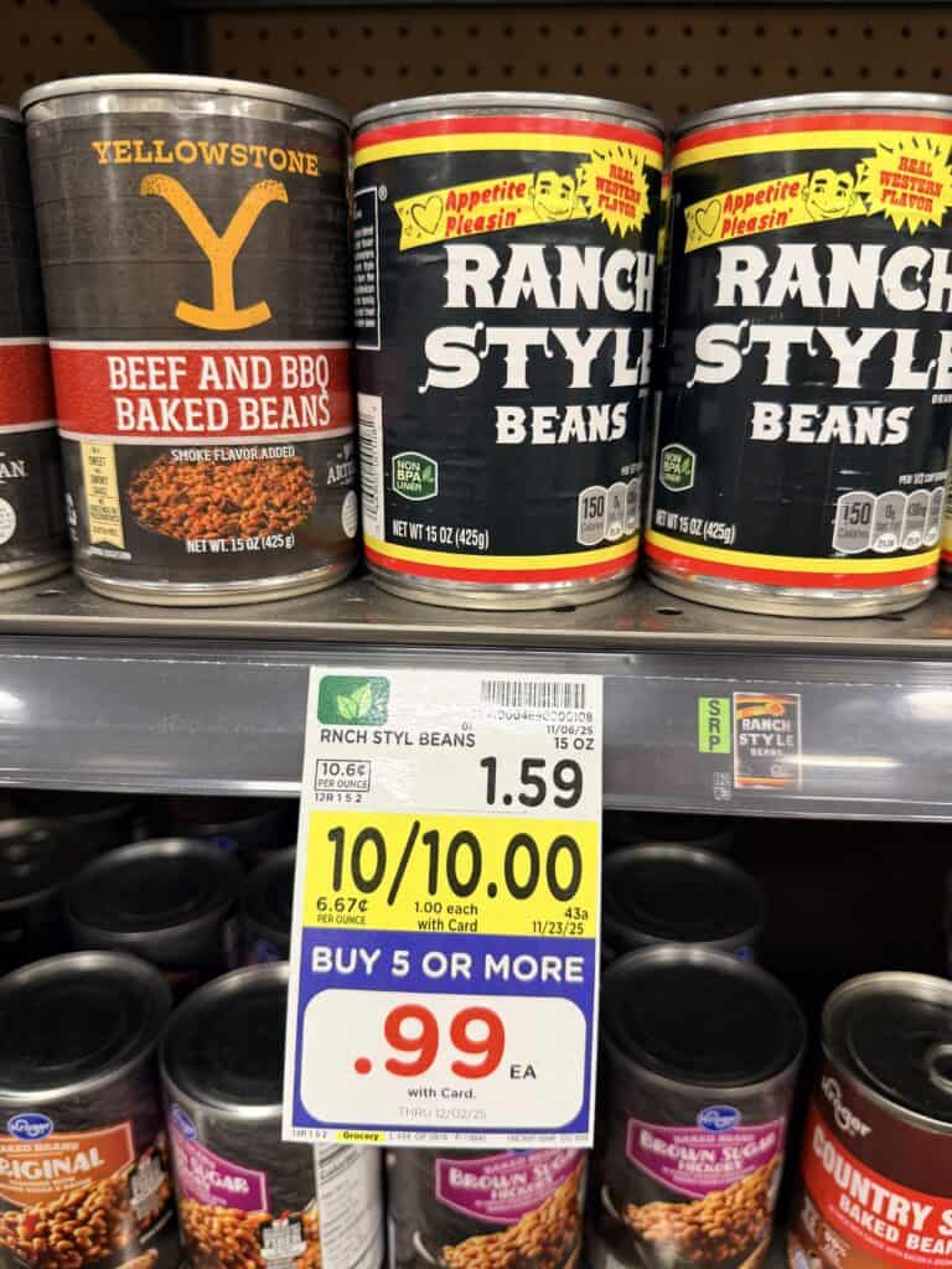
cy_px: 634
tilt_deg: -18.9
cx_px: 476
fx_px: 880
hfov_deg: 56.8
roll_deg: -0.8
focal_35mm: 24
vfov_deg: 71.6
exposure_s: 1/60
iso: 160
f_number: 1.78
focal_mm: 6.76
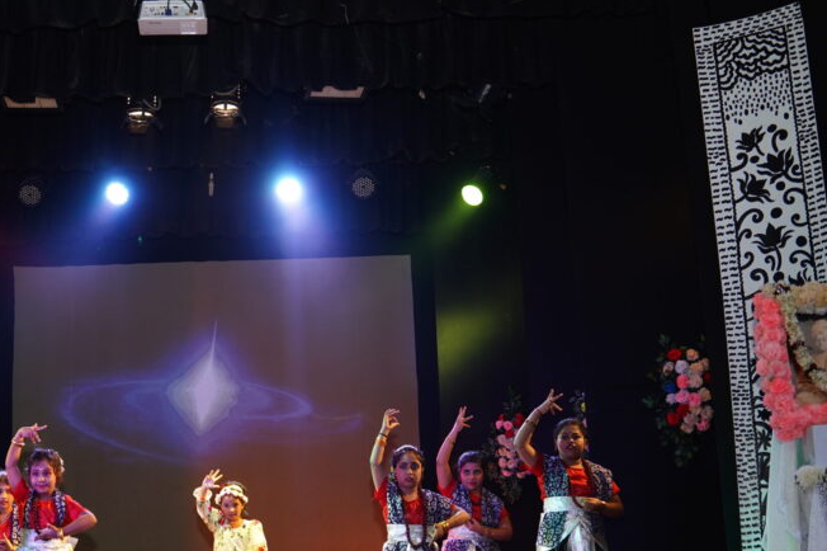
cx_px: 218
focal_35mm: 55
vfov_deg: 24.5
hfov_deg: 35.5
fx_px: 1263
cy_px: 338
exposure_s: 1/250
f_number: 3.2
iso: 640
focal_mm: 35
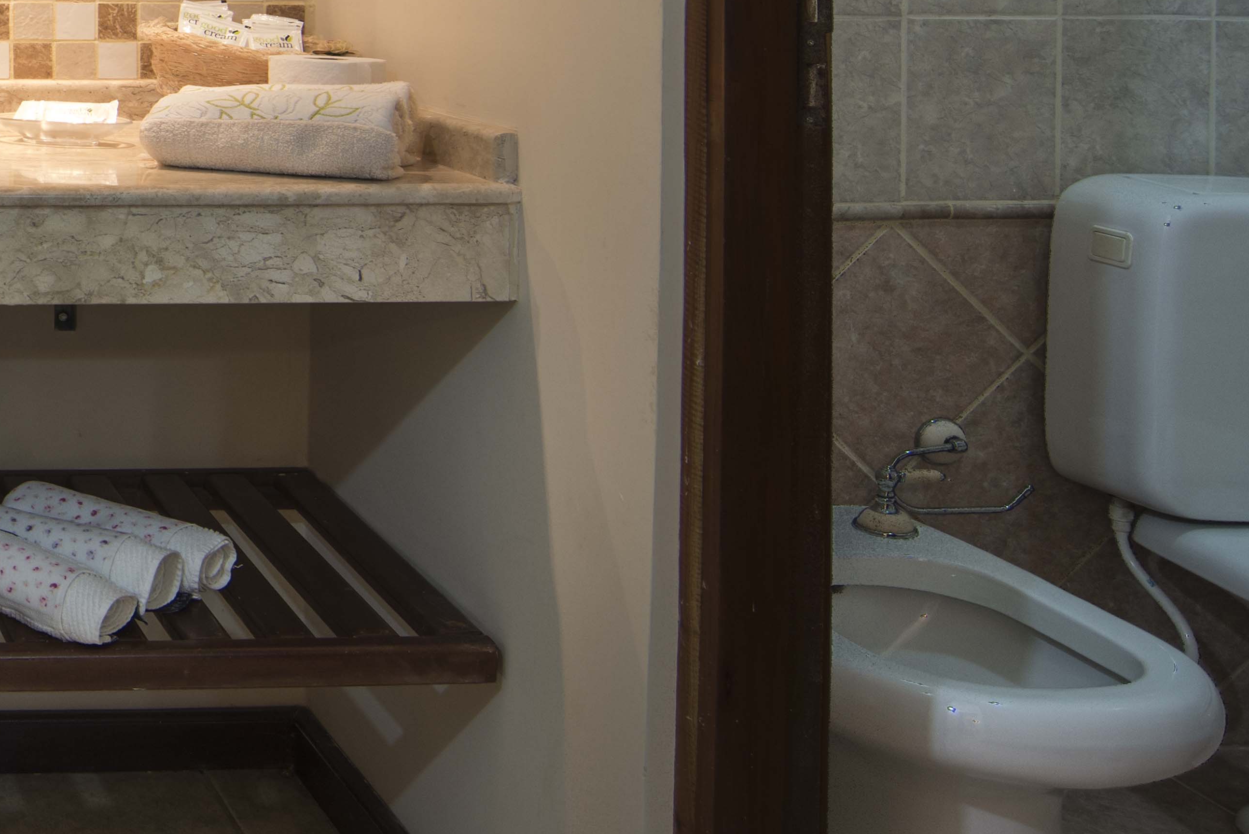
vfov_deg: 25.3
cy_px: -60
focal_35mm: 50
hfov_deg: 33.3
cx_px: -202
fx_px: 1735
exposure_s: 1/6
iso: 200
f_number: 5.6
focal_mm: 18
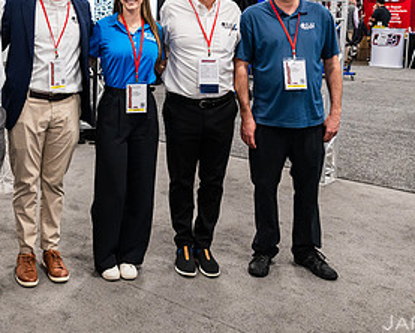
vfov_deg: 29.1
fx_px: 627
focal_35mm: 51
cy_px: 68
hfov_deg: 35.5
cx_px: 83
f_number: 4
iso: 3200
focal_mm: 25
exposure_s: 1/200
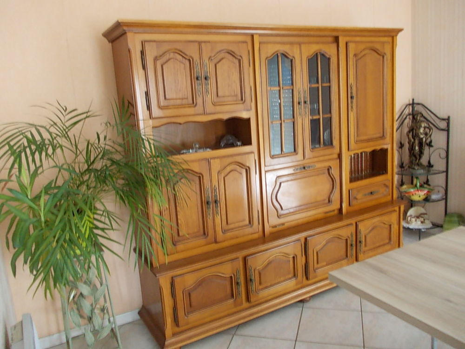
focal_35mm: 28
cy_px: 174
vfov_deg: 49.7
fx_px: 376
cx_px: 232
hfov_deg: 63.4
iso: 200
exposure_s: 1/2.5
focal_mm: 4
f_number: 2.7
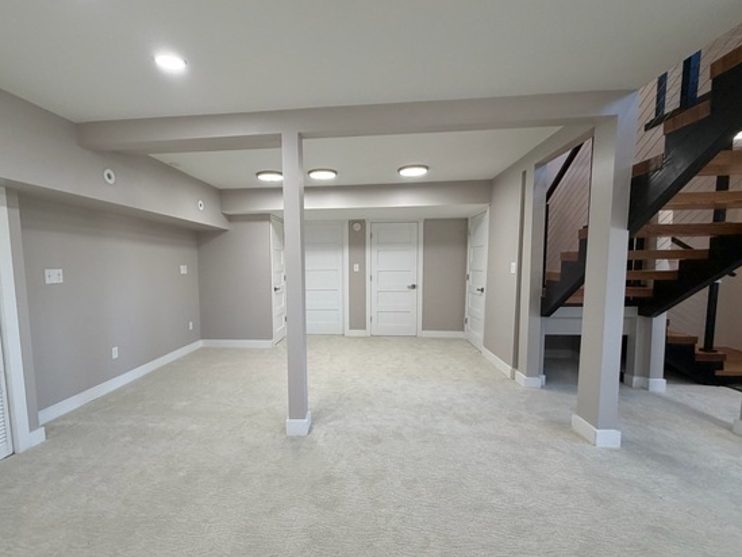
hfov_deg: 90.8
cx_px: 339
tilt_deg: -5.0
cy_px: 300
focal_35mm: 17
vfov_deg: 74.6
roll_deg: +1.8
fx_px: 364
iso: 200
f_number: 2.2
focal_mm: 2.22
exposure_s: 1/120
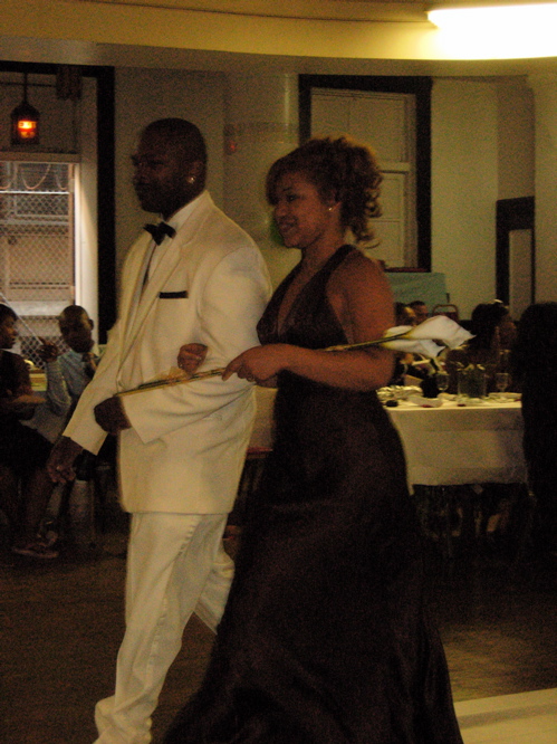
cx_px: 278
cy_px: 372
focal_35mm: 75
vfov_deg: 26.0
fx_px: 1610
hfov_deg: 19.6
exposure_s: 1/65.8
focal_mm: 15.7
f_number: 3.9
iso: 400
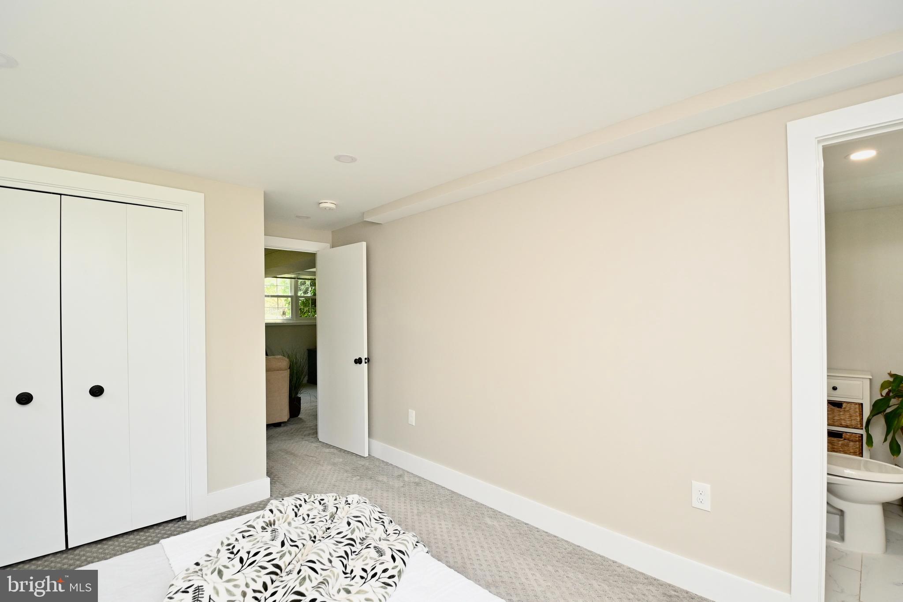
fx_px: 376
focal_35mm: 15
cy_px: 301
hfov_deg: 100.4
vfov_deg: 77.3
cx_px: 452
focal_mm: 10
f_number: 7.1
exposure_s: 1/40
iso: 500
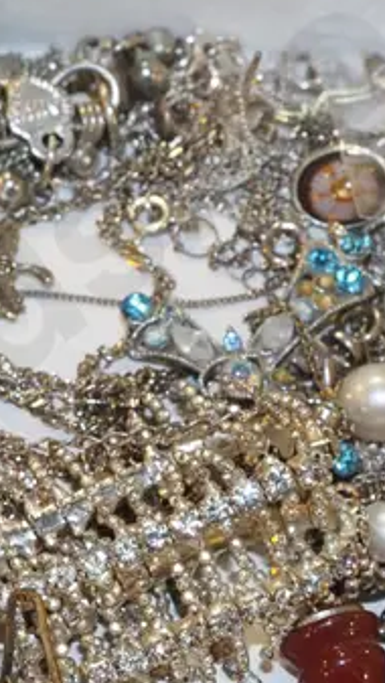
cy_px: 488
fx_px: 3478
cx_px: -223
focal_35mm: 192
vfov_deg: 11.2
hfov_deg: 6.2
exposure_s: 1/60
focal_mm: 29
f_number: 5.6
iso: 1000
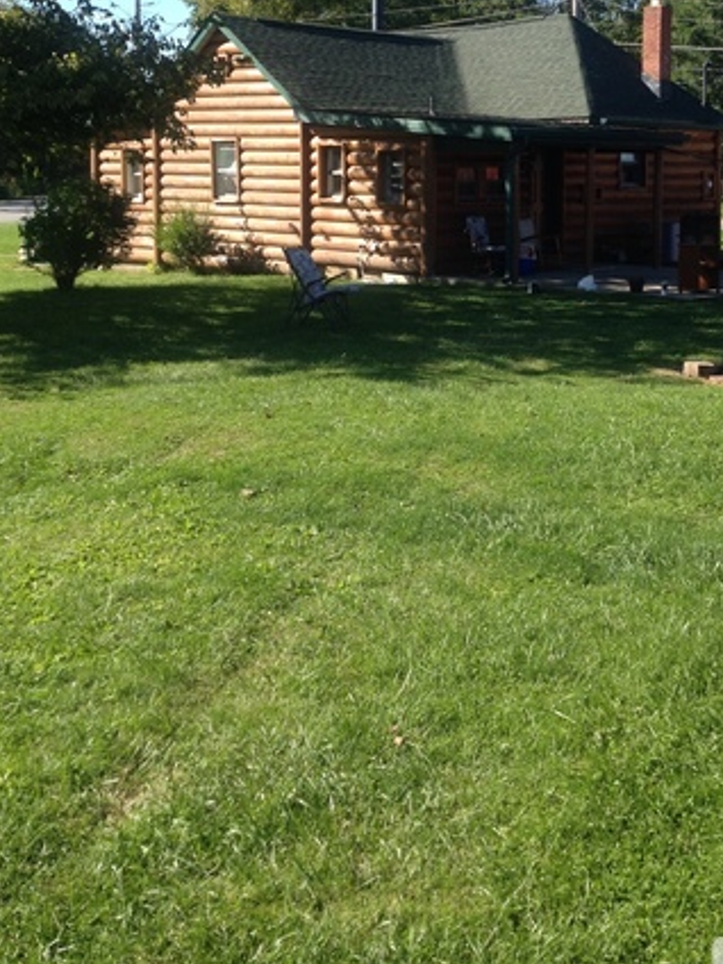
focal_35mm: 55
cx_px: 512
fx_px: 1532
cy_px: 269
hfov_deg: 26.3
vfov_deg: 34.4
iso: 50
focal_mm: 4.28
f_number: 2.4
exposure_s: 1/736
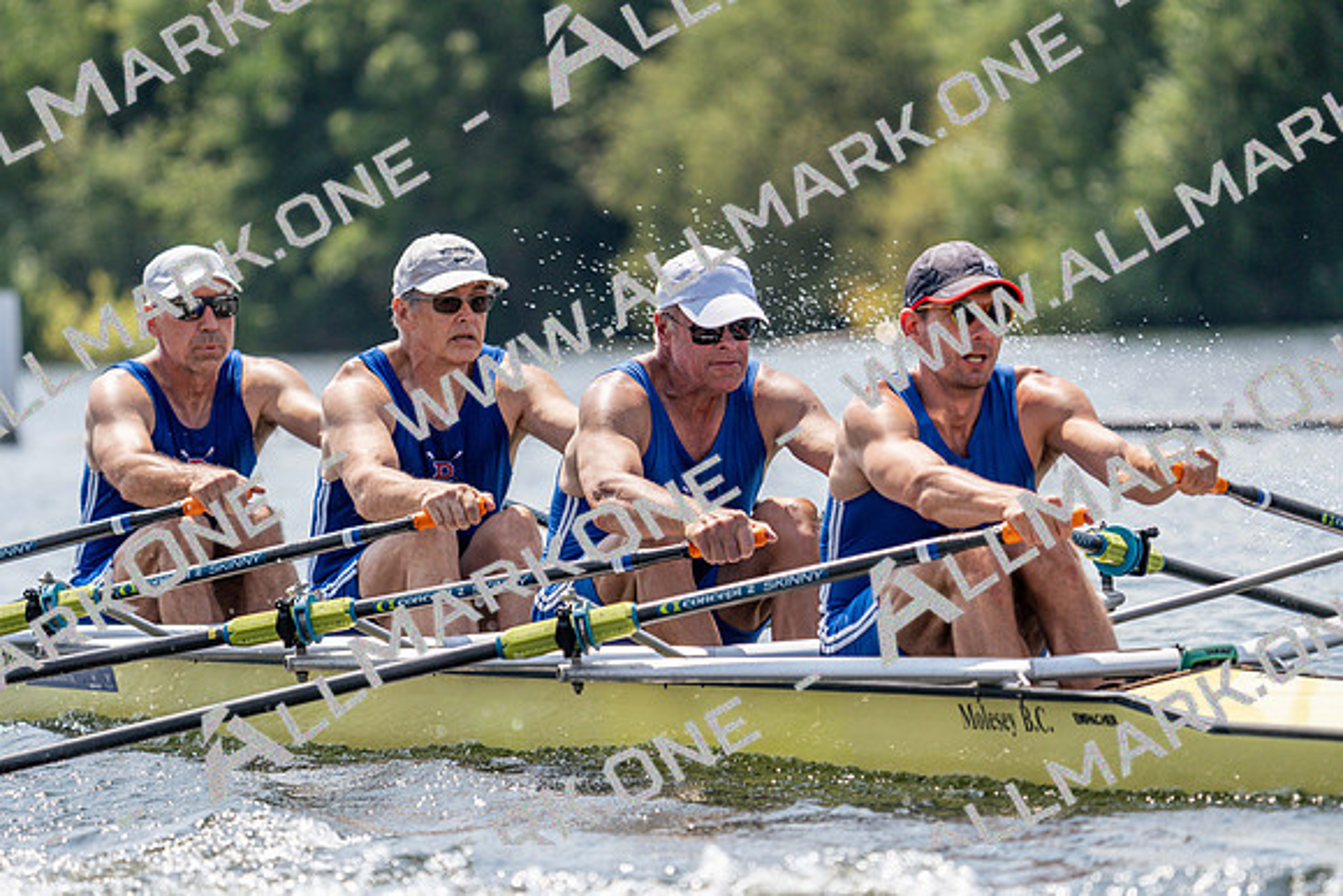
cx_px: 672
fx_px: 11642
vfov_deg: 4.4
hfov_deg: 6.6
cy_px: 448
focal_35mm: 312
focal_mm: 312
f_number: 6.3
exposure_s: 1/1600
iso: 250
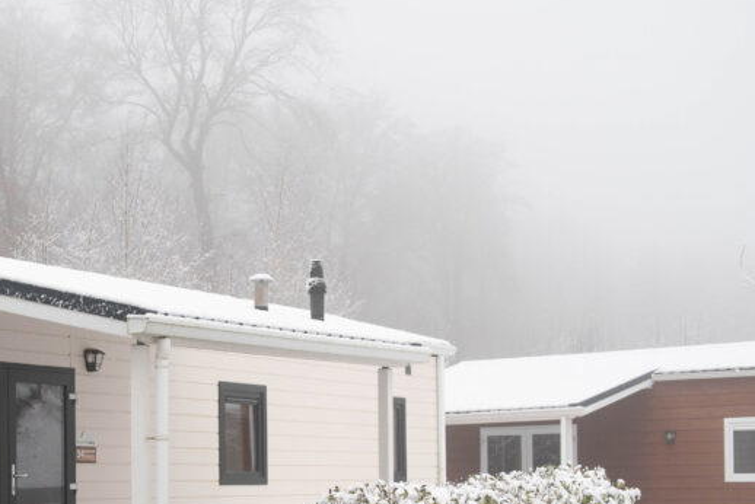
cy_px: 441
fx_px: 1658
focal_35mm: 79
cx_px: 163
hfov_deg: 25.3
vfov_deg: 17.1
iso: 800
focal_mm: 40
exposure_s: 1/640
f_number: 4.5
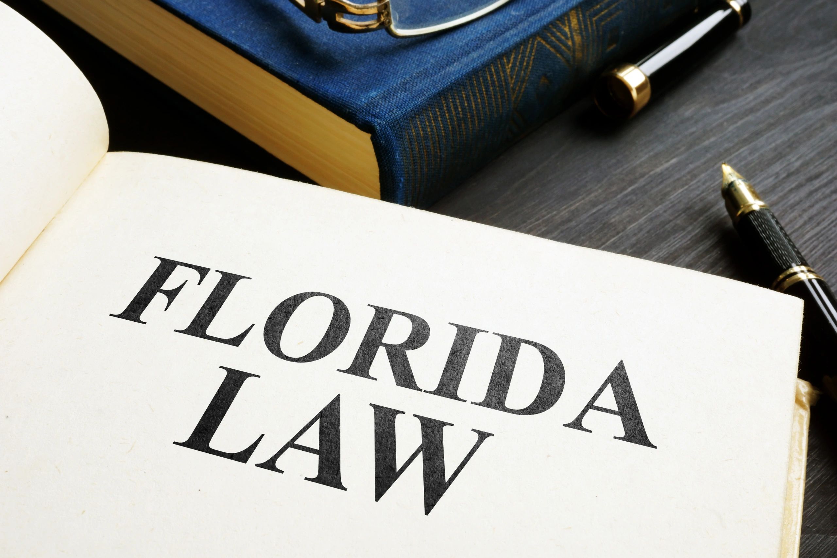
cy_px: 279
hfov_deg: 43.6
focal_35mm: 45
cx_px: 418
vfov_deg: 29.9
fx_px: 1046
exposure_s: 1/3
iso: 200
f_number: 20
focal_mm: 30
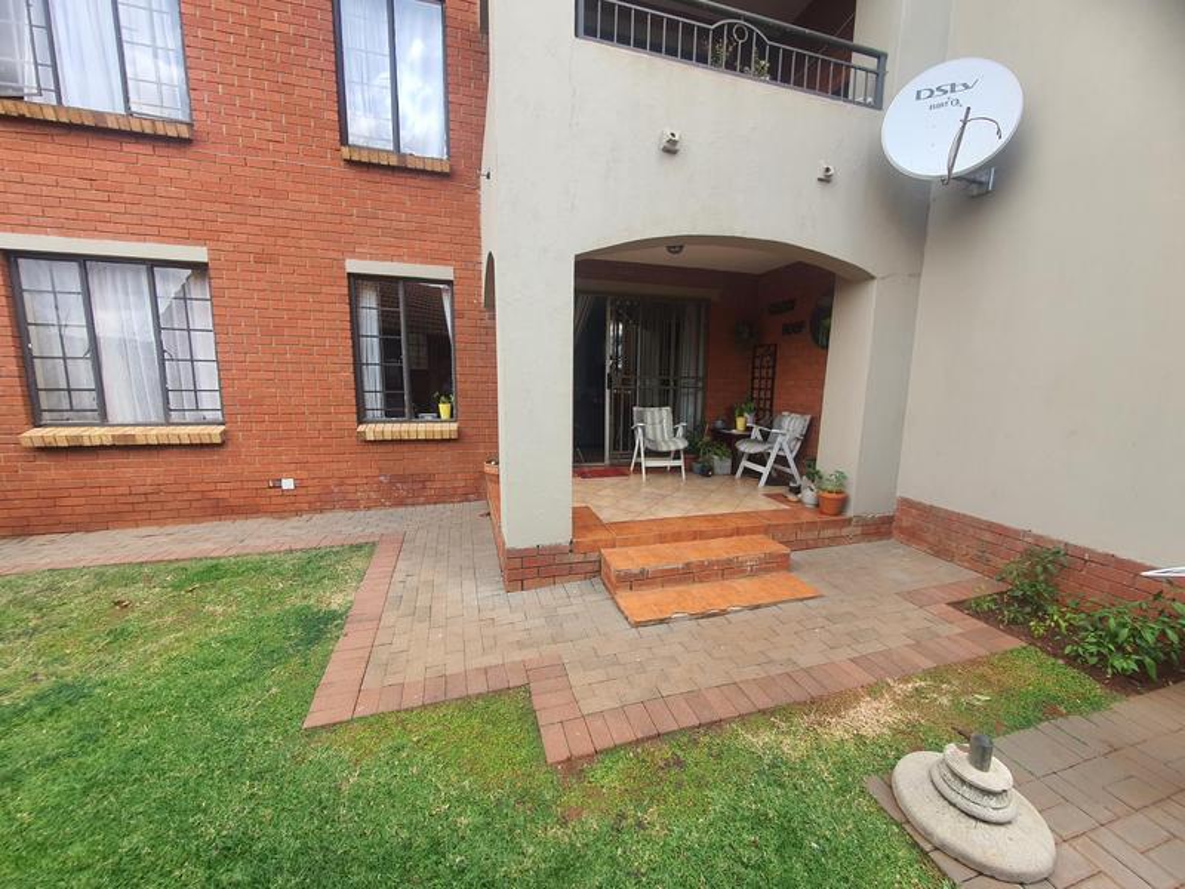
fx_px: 445
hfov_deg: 106.2
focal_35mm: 13
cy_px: 444
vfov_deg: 89.9
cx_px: 592
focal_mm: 1.8
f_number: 2.2
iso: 50
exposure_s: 1/118
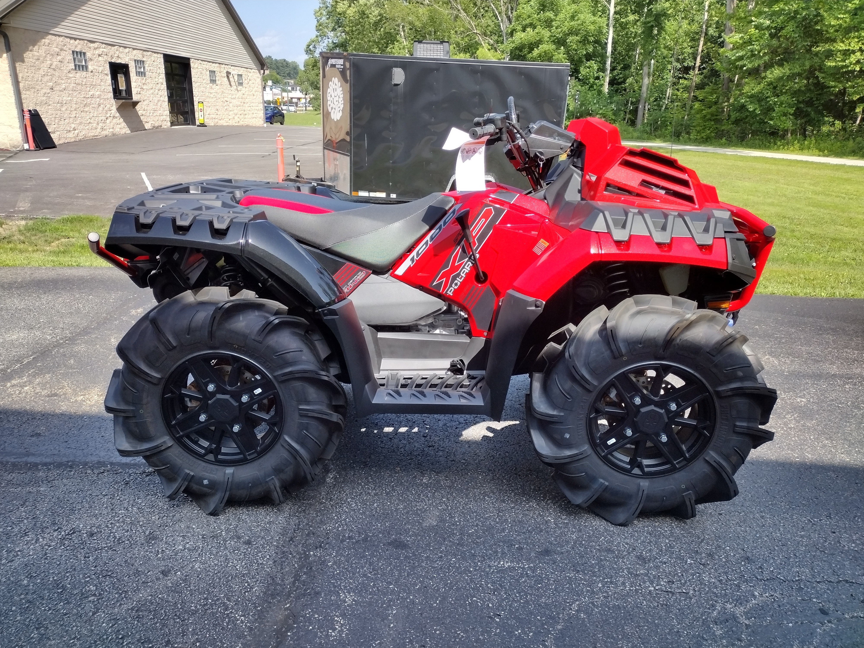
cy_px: 324
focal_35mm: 27
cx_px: 432
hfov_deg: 65.3
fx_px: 674
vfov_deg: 51.4
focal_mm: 4.71
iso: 100
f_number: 1.7
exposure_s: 1/1139
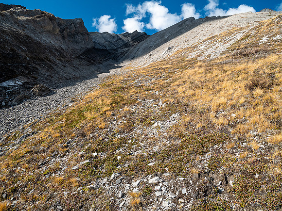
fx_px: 196
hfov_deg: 71.6
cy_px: 106
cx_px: 141
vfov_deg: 56.8
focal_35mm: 24
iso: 200
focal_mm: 12
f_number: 8
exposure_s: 1/125
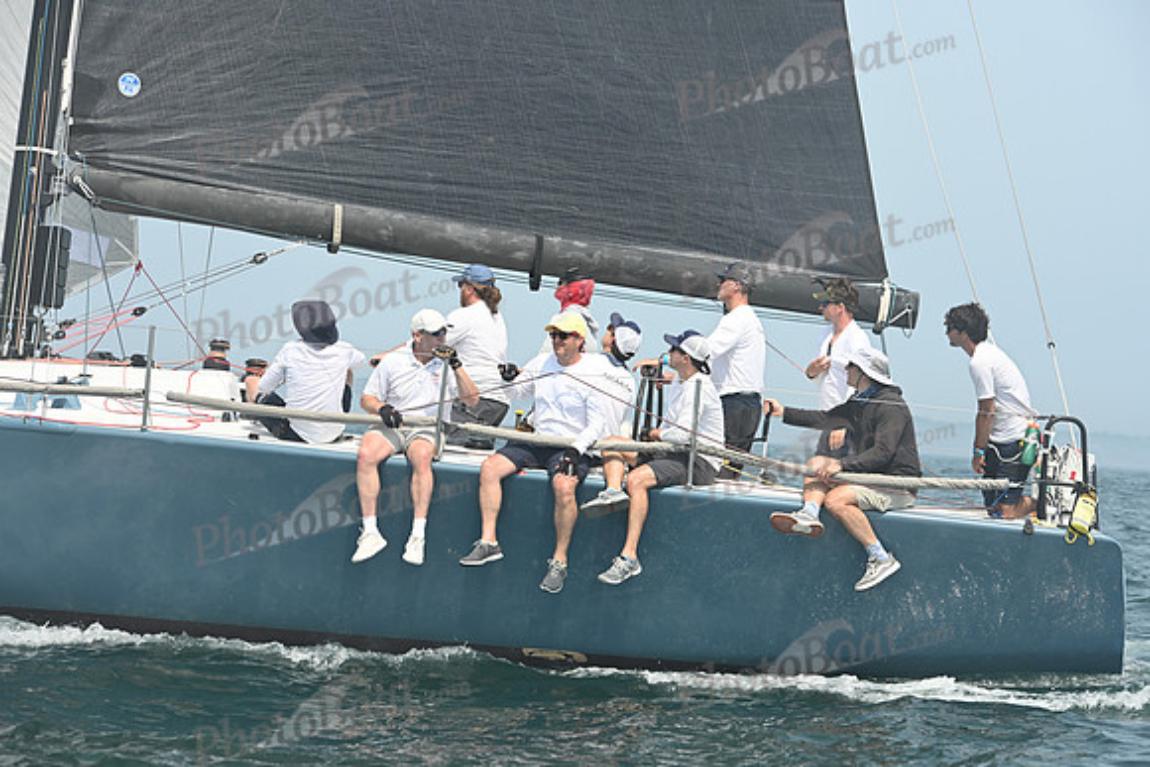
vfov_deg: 12.5
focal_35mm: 110
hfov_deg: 18.6
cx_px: 575
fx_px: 3515
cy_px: 384
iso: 320
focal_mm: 110
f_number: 6.3
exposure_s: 1/1250
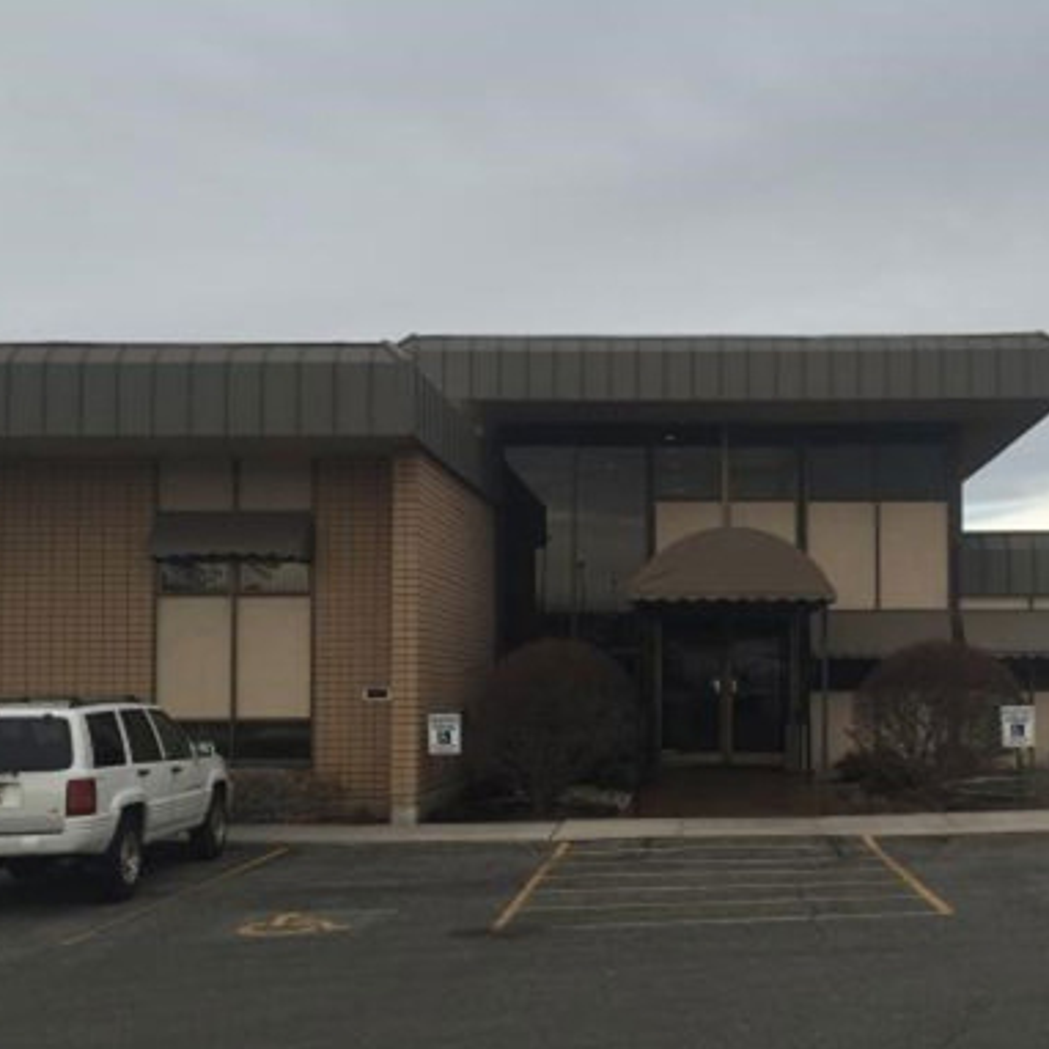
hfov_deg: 38.7
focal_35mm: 43
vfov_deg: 39.0
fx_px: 1474
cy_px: 637
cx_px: 706
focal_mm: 4.15
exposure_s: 1/1582
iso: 32
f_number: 2.2
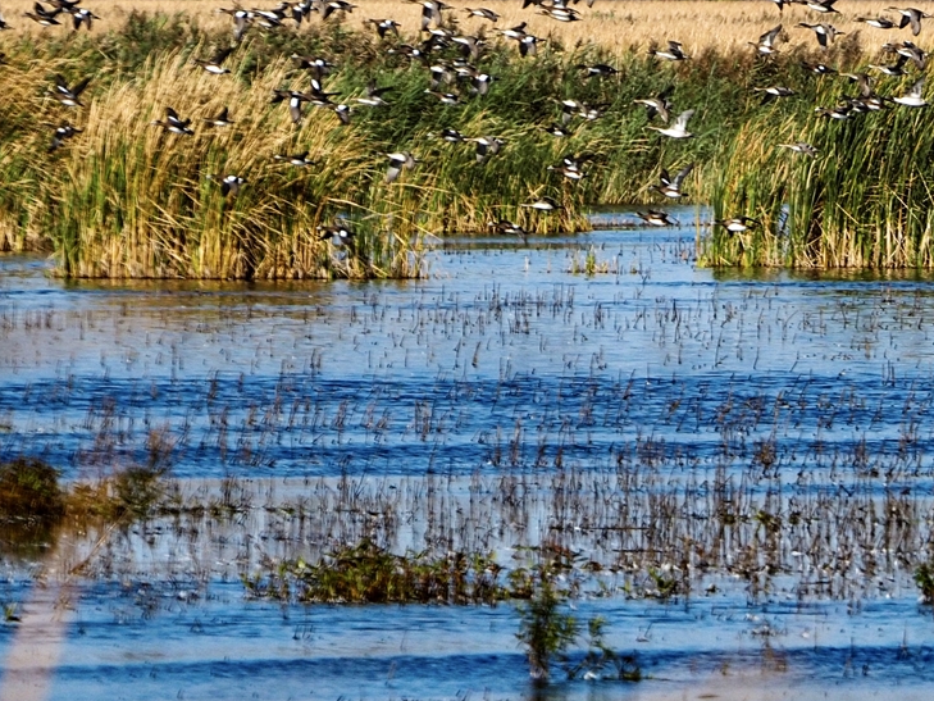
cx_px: 864
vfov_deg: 1.4
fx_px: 28794
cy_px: -187
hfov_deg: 1.9
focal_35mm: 1067
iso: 200
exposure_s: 1/1250
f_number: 6.1
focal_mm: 194
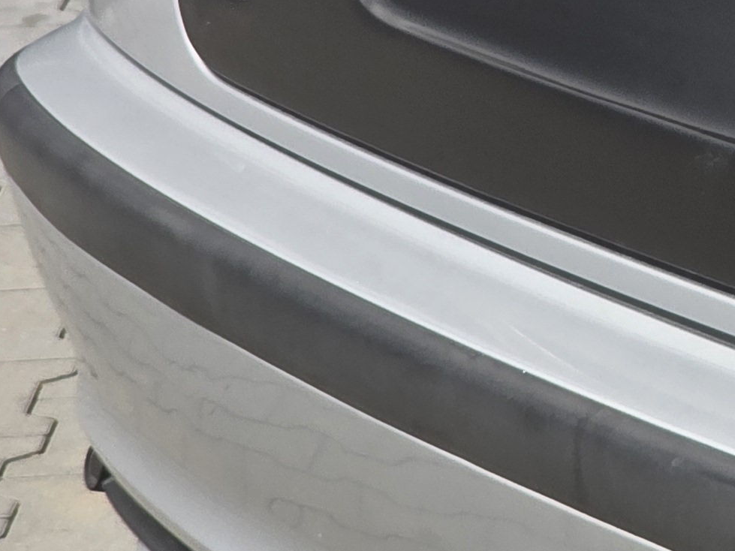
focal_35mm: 282
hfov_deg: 6.8
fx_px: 5987
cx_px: 1396
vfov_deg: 5.2
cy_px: -101
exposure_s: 1/1614
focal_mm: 7.9
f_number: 2.4
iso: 50
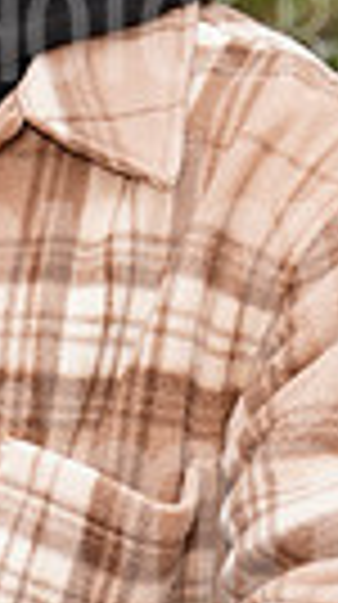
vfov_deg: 5.8
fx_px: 5966
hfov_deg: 3.2
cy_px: 202
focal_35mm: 373
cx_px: 7
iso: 100
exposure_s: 1/125
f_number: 4.5
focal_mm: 82
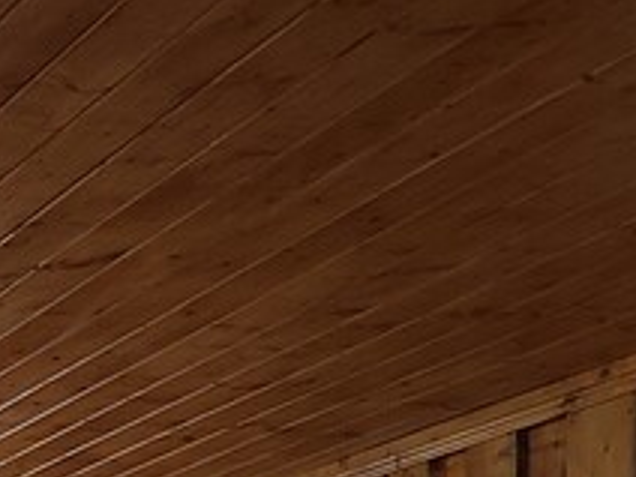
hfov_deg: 14.5
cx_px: -654
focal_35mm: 111
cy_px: 852
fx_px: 2039
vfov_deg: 12.3
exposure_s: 1/33.3
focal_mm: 6.19
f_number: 1.65
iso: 800
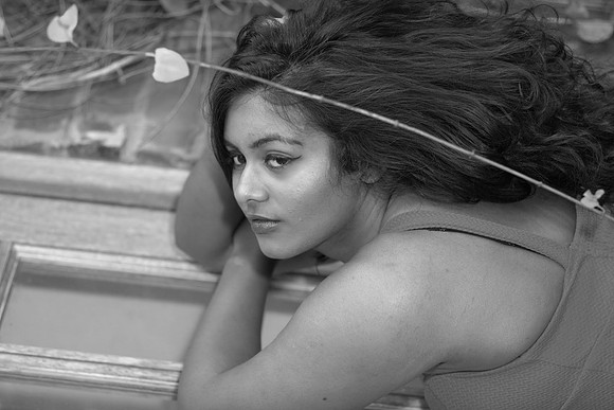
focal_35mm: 150
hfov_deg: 13.7
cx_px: 307
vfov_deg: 9.2
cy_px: 205
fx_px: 2559
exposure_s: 1/250
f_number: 2.8
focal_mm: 100
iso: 100
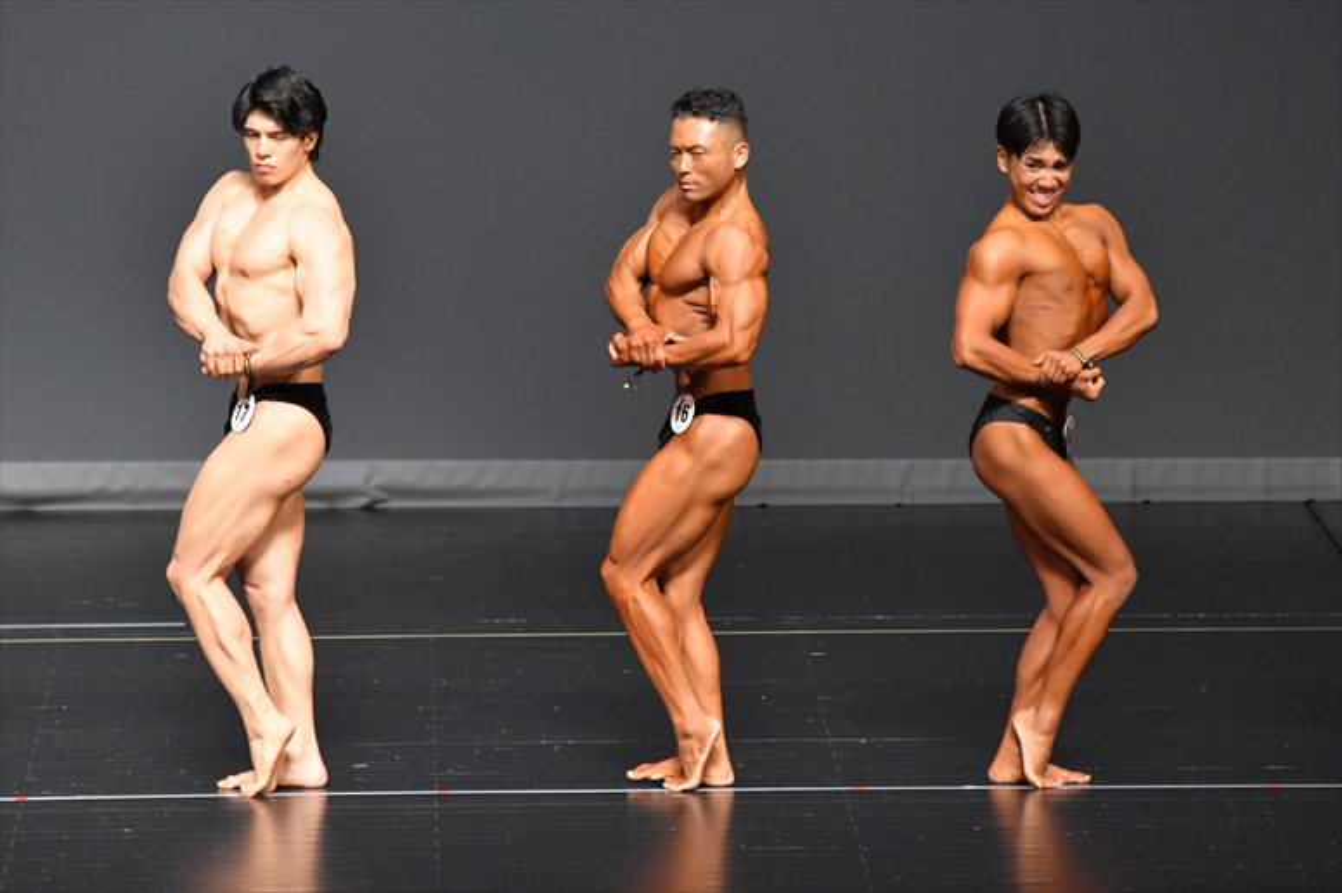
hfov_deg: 6.5
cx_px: 671
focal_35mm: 315
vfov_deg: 4.4
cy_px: 446
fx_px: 11737
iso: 4500
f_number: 5.6
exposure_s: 1/400
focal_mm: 210
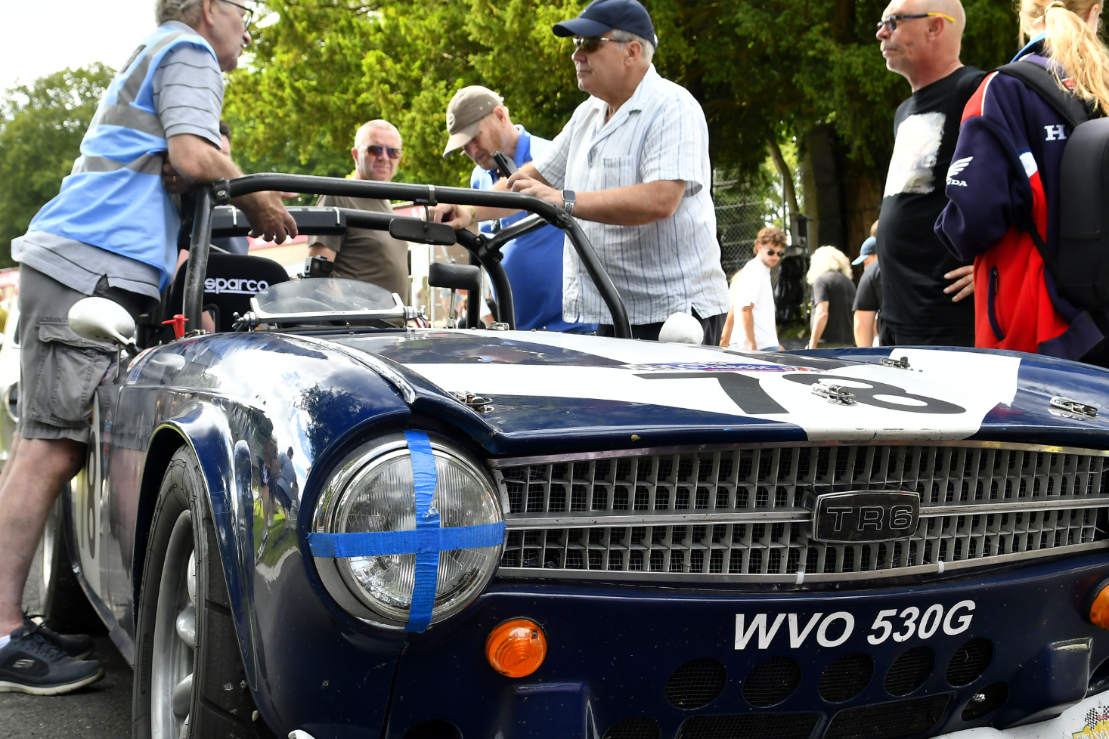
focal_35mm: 45
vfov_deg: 29.7
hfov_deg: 43.6
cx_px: 565
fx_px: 1386
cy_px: 471
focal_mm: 22
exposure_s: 1/160
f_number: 5.6
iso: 450
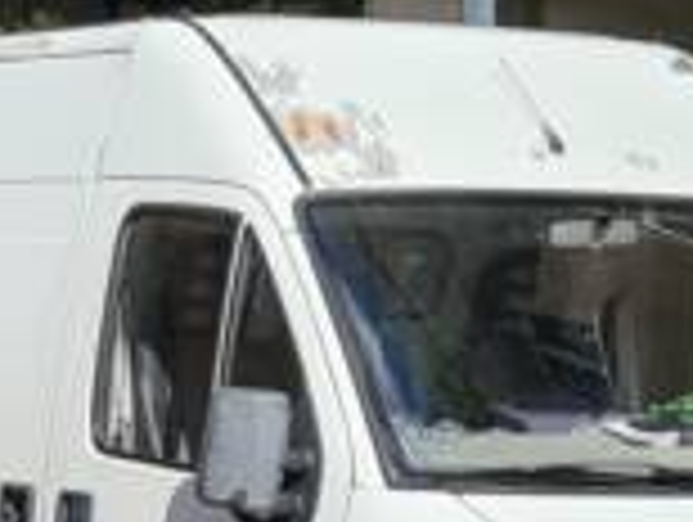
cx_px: -760
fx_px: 4050
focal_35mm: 202
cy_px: 900
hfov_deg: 9.1
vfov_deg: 7.2
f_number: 1.8
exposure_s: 1/3016
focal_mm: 5.4
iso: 50
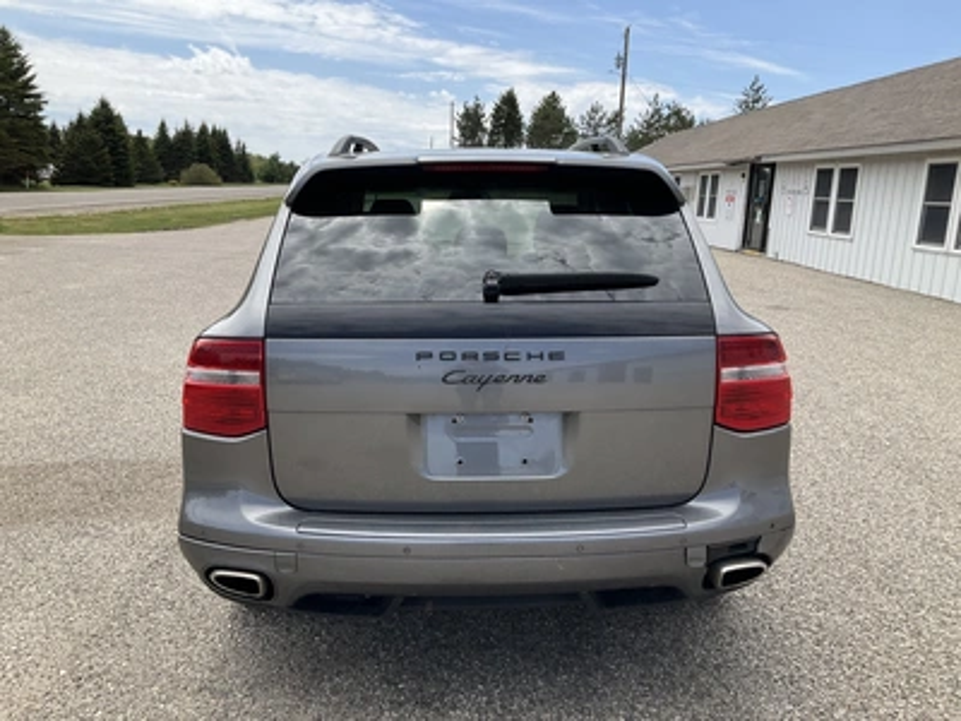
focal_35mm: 29
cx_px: 480
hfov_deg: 61.7
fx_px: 805
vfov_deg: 48.2
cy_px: 360
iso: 25
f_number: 1.8
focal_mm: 3
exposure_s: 1/1534
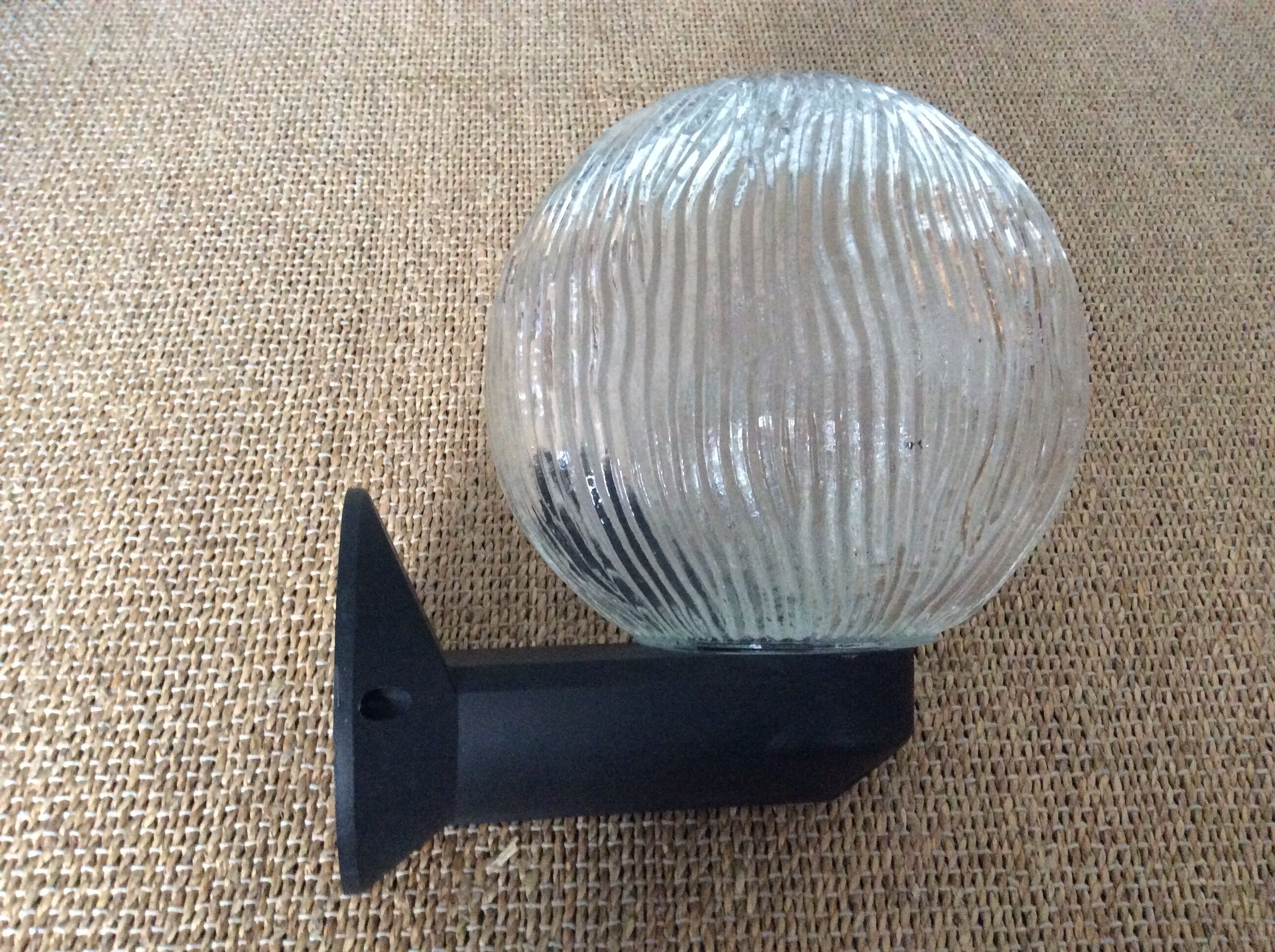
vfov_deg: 44.1
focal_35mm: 32
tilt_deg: -50.9
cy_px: 476
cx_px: 638
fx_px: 1177
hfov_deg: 56.9
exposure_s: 1/17
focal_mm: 3.3
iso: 320
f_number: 2.4
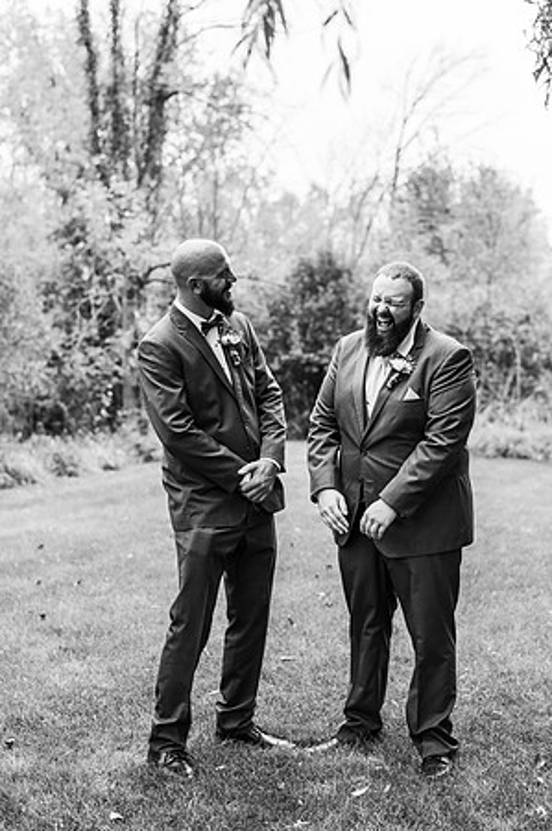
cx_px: 276
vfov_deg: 34.5
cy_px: 416
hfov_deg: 23.3
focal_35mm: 58
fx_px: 1337
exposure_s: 1/1000
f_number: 2.8
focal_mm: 58
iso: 500
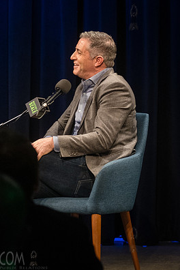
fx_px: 1372
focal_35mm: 183
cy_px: 119
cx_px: 75
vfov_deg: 11.2
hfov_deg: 7.5
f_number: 4
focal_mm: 86
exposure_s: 1/320
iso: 3200
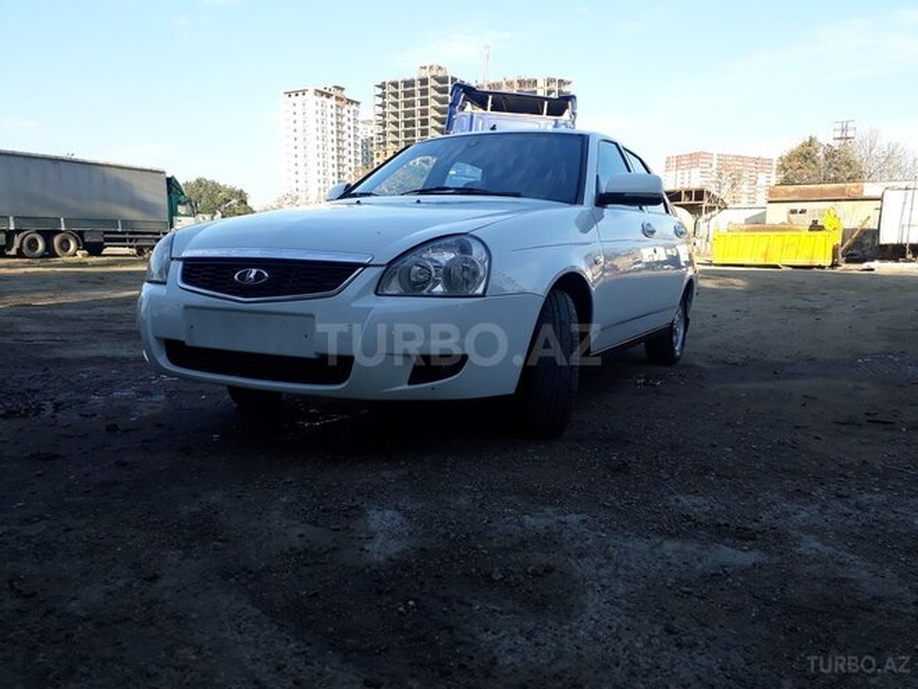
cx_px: 459
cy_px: 344
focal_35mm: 27
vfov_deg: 51.4
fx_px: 716
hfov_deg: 65.3
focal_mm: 3.6
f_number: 1.9
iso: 40
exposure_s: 1/450
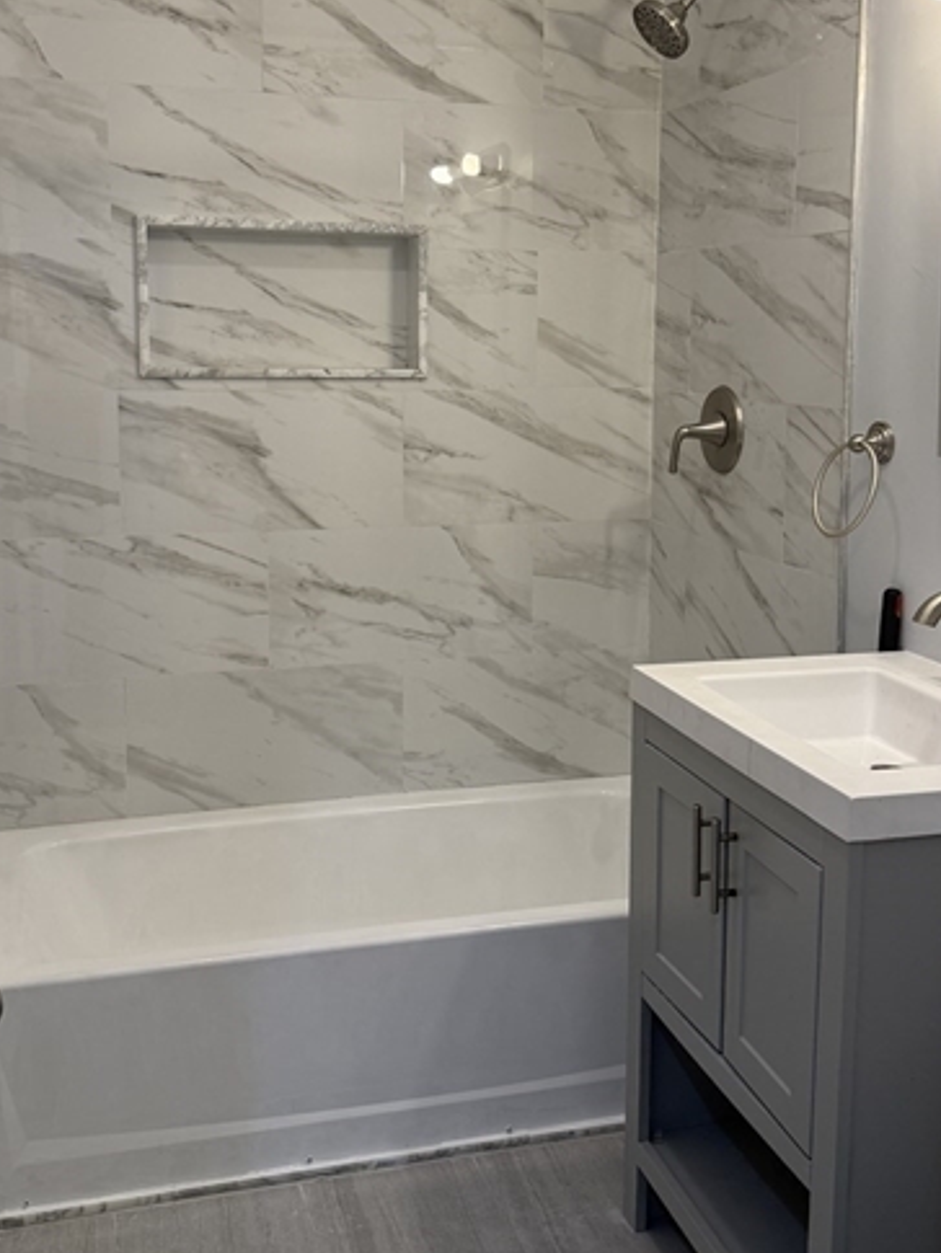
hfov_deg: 37.7
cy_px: 506
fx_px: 1377
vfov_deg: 48.7
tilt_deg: -7.6
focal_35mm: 38
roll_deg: -0.3
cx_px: 434
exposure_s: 1/120
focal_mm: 6.76
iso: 160
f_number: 1.78
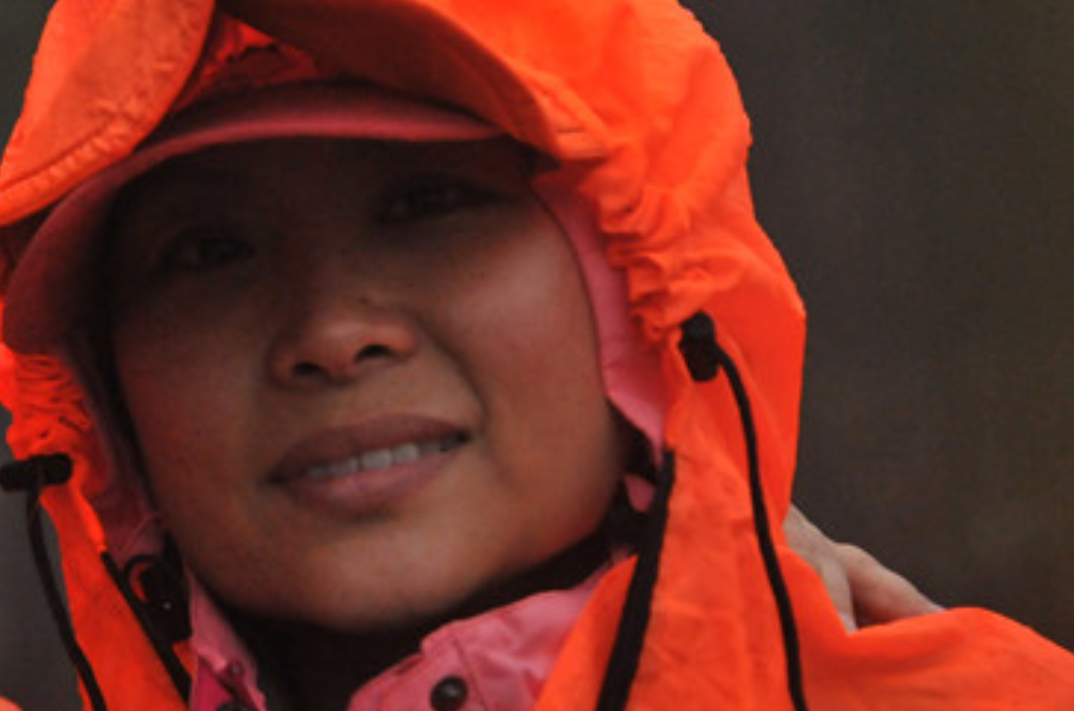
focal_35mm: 165
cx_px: 59
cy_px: 146
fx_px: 4912
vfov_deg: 8.3
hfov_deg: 12.4
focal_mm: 50
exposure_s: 1/4000
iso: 1250
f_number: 2.8
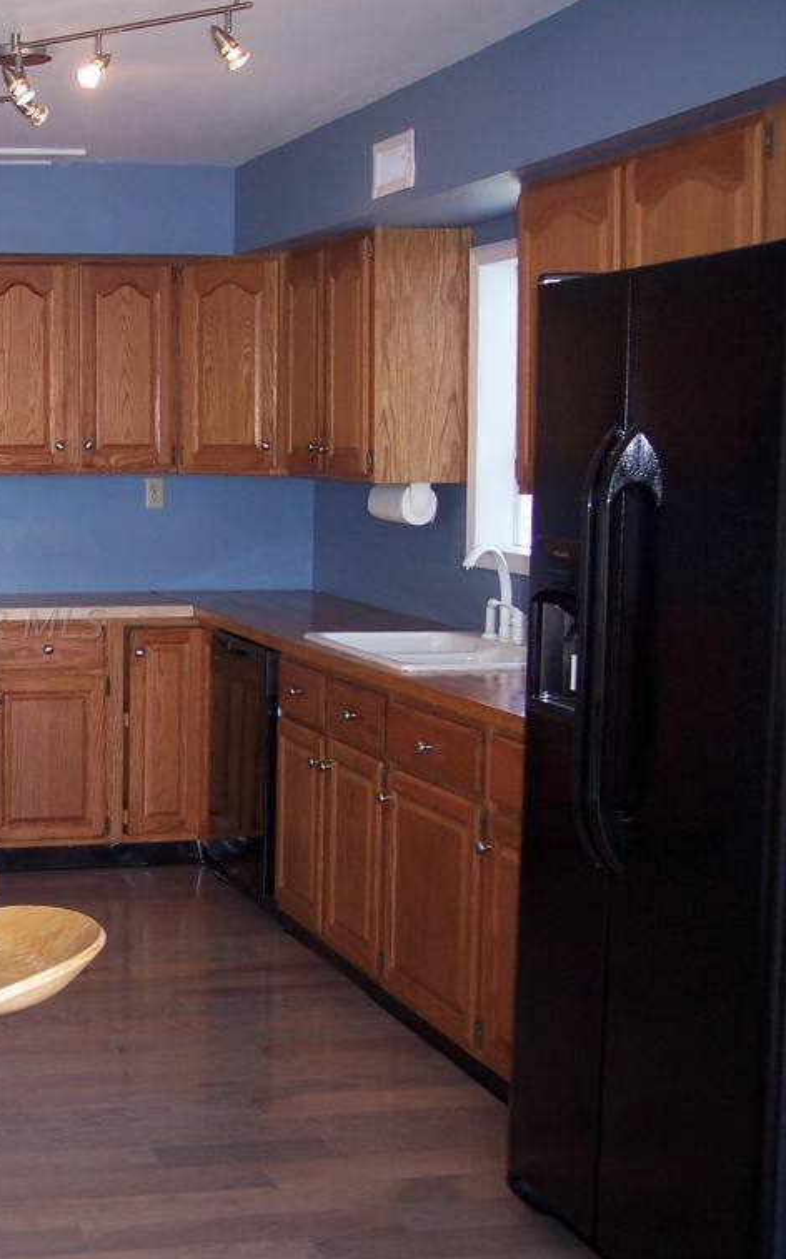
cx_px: -65
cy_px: 623
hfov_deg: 22.0
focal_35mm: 56
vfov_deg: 36.3
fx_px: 1921
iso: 100
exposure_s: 1/60
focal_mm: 8
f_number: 2.8
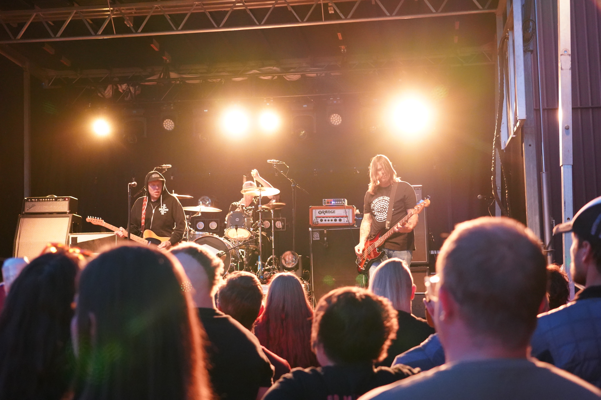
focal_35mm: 44
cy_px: 200
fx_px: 734
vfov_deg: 30.5
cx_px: 300
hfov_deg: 44.5
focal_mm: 44
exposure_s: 1/60
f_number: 4
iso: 10000
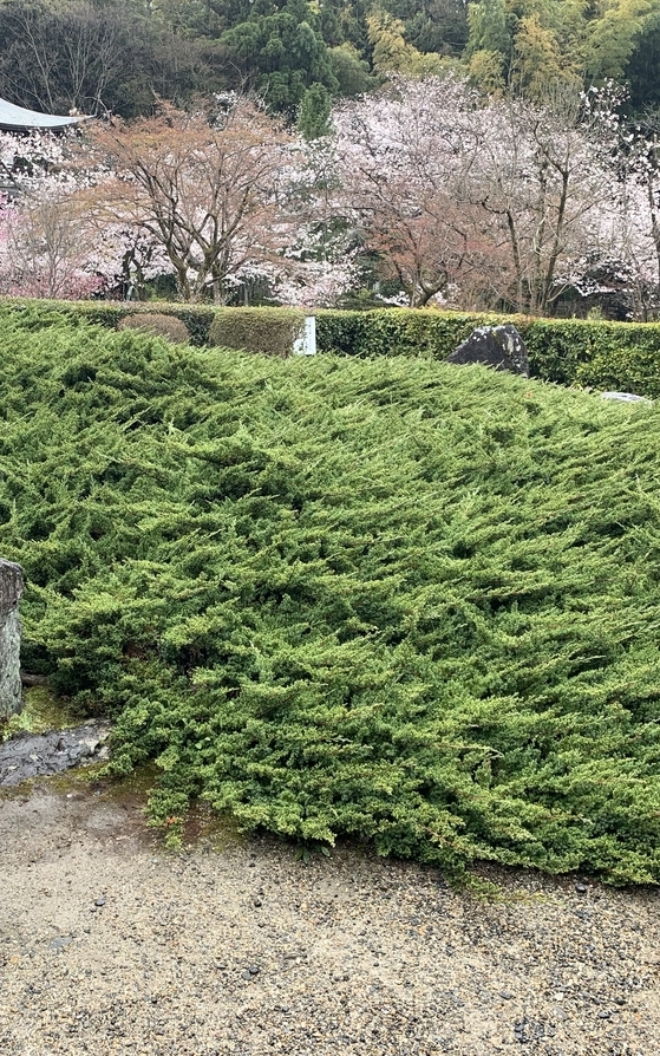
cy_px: 530
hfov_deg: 34.2
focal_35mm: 37
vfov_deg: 52.7
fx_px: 1064
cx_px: 234
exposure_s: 1/152
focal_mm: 4.25
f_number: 1.8
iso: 25
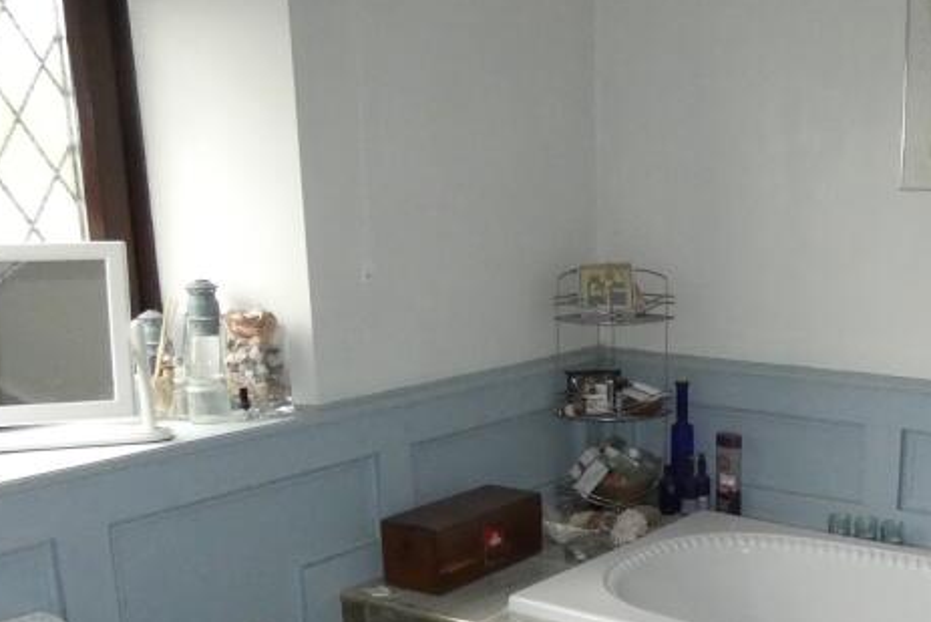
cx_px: 742
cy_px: 505
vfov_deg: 28.6
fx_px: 1190
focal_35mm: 46
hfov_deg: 41.0
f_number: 2.8
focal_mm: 3.6
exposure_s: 1/125
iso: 800
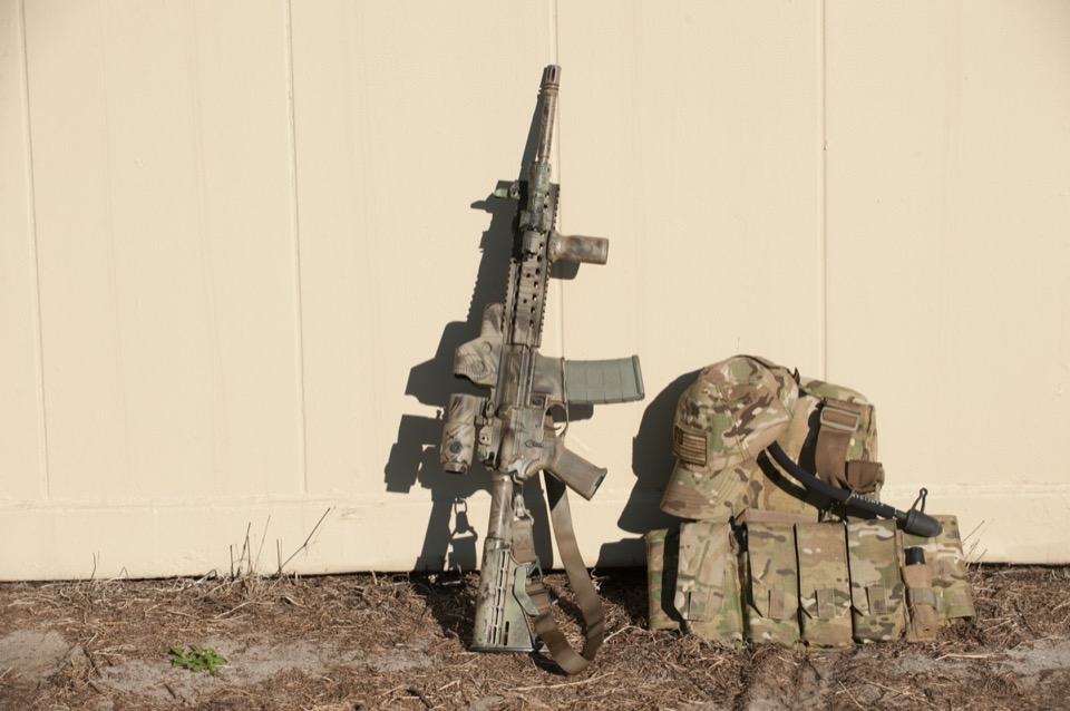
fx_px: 3118
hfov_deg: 19.5
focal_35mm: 105
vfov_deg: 13.0
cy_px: 356
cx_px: 535
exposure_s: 1/400
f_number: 8
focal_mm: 105
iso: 200
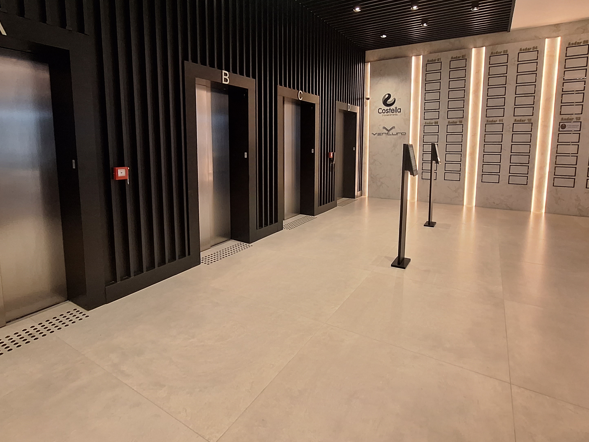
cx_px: 290
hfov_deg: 87.7
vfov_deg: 71.1
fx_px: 306
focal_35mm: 18
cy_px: 183
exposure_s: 1/40
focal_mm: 1.74
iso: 200
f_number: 2.2
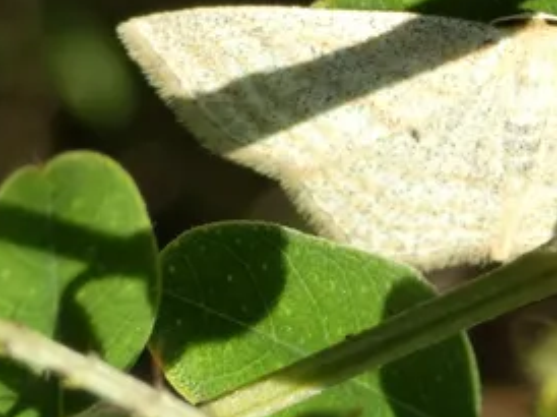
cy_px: 122
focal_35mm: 374
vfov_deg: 4.0
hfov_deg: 5.3
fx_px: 6013
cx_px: 524
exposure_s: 1/100
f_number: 5.4
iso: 80
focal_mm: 28.8
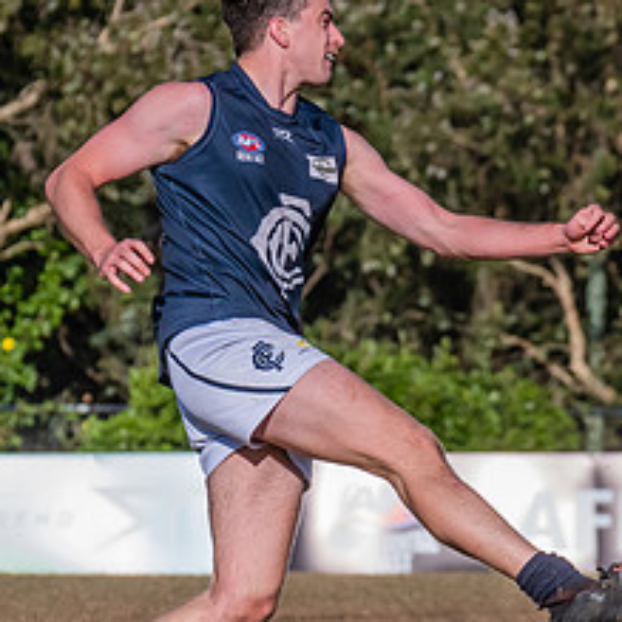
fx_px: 16040
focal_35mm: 789
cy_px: 440
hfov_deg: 2.2
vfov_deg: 2.2
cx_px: 466
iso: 800
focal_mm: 250
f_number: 11
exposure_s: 1/2000
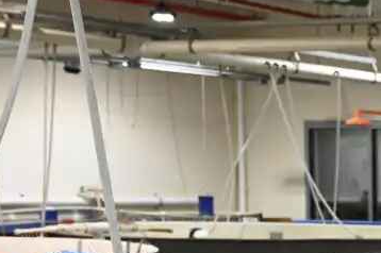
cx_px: 646
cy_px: 446
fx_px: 1407
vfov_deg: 9.8
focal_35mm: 133
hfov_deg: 14.0
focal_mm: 31.5
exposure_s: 1/125
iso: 640
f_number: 4
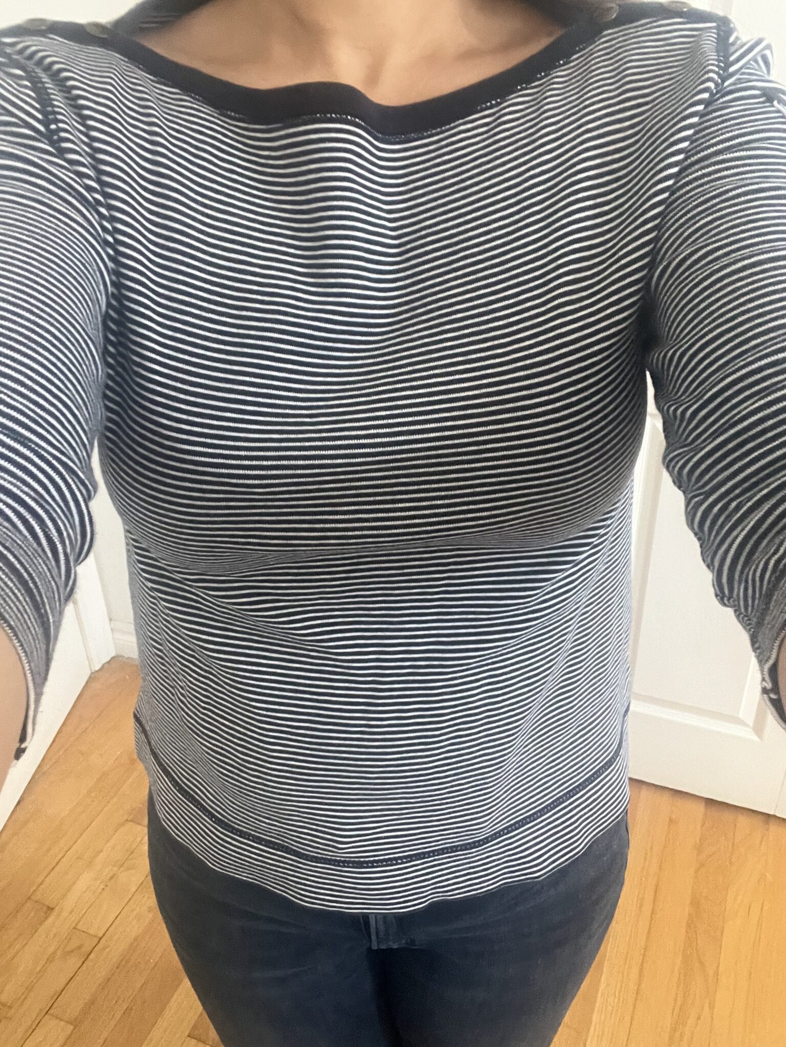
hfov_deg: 46.8
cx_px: 393
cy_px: 524
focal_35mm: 30
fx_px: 908
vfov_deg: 60.0
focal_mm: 2.71
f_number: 2.2
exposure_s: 1/40
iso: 400
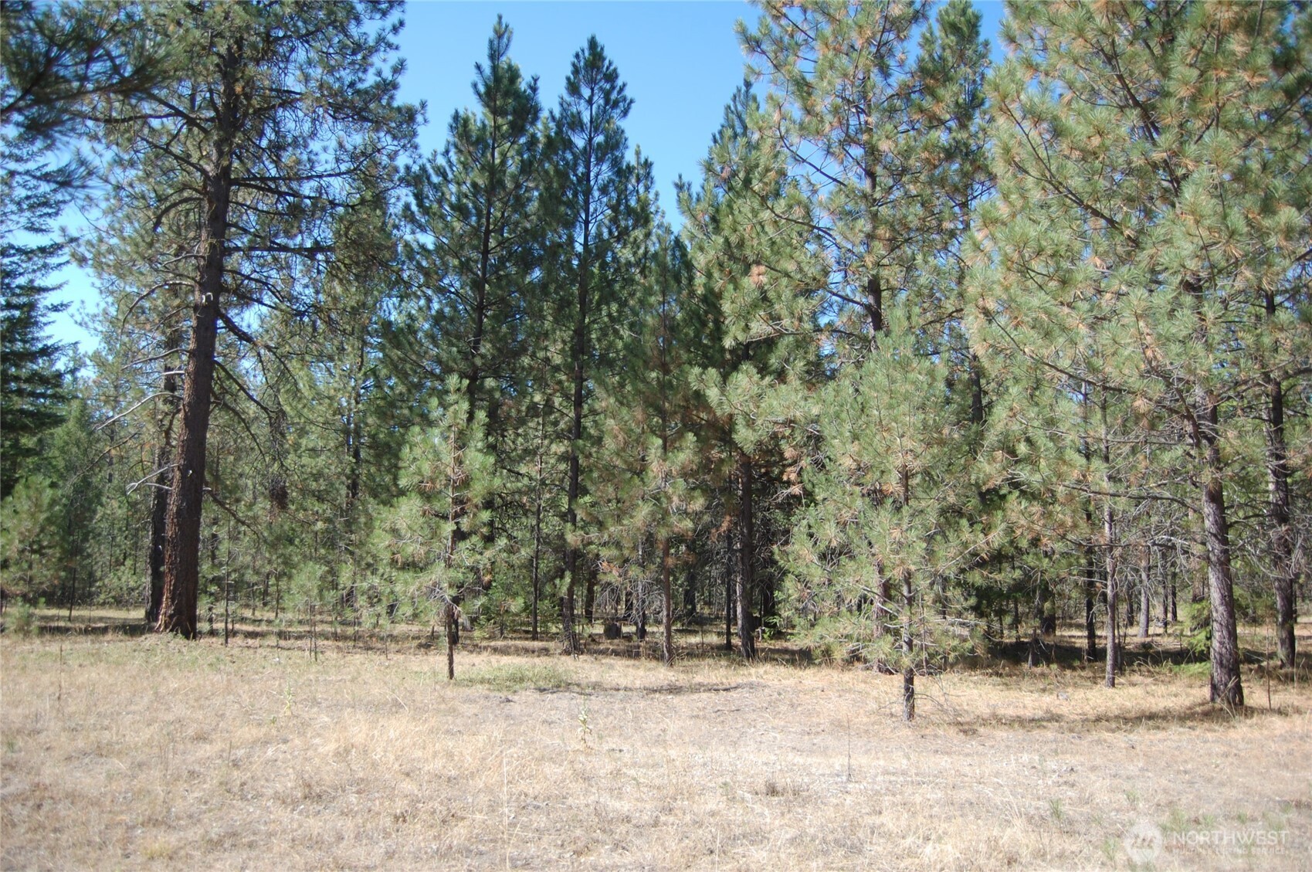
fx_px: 983
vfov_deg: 47.8
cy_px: 436
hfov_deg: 67.4
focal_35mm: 27
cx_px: 656
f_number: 3.5
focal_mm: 18
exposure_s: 1/640
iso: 200
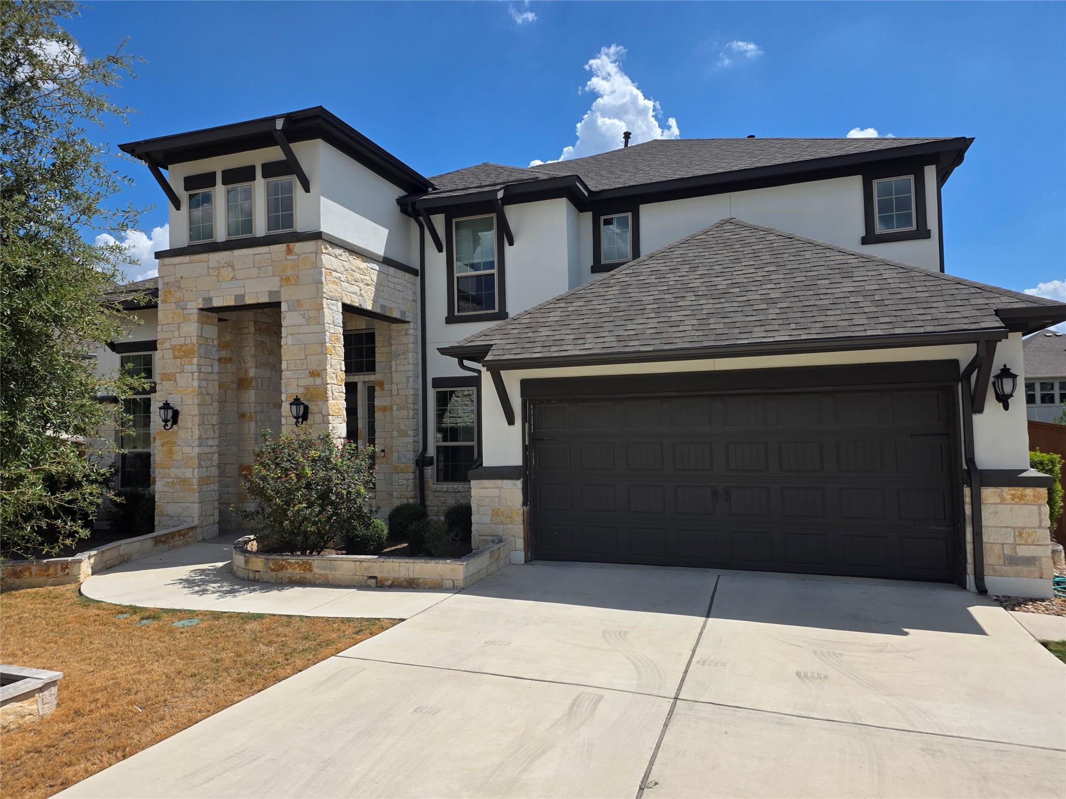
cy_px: 400
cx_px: 533
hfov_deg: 73.9
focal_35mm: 23
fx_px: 708
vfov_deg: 58.9
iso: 80
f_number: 1.7
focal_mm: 6.25
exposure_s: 1/7944
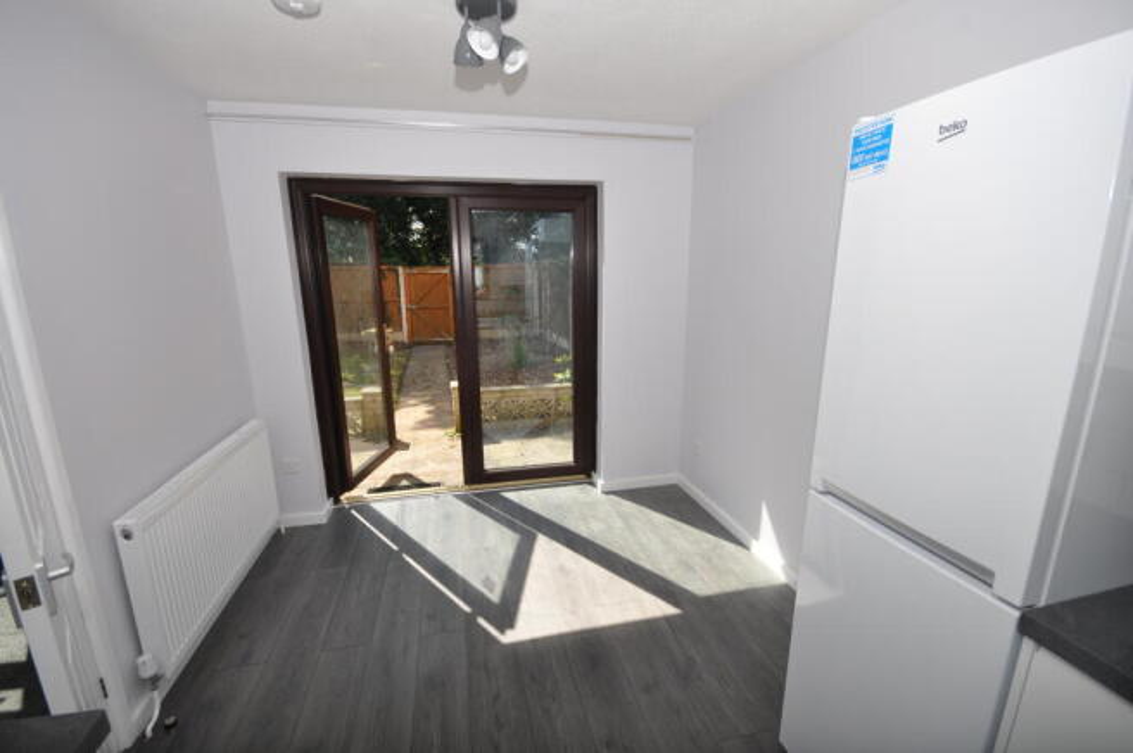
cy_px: 376
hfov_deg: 100.4
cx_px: 566
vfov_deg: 77.2
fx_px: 472
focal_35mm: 15
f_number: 7.1
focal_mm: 10
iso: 200
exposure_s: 1/200
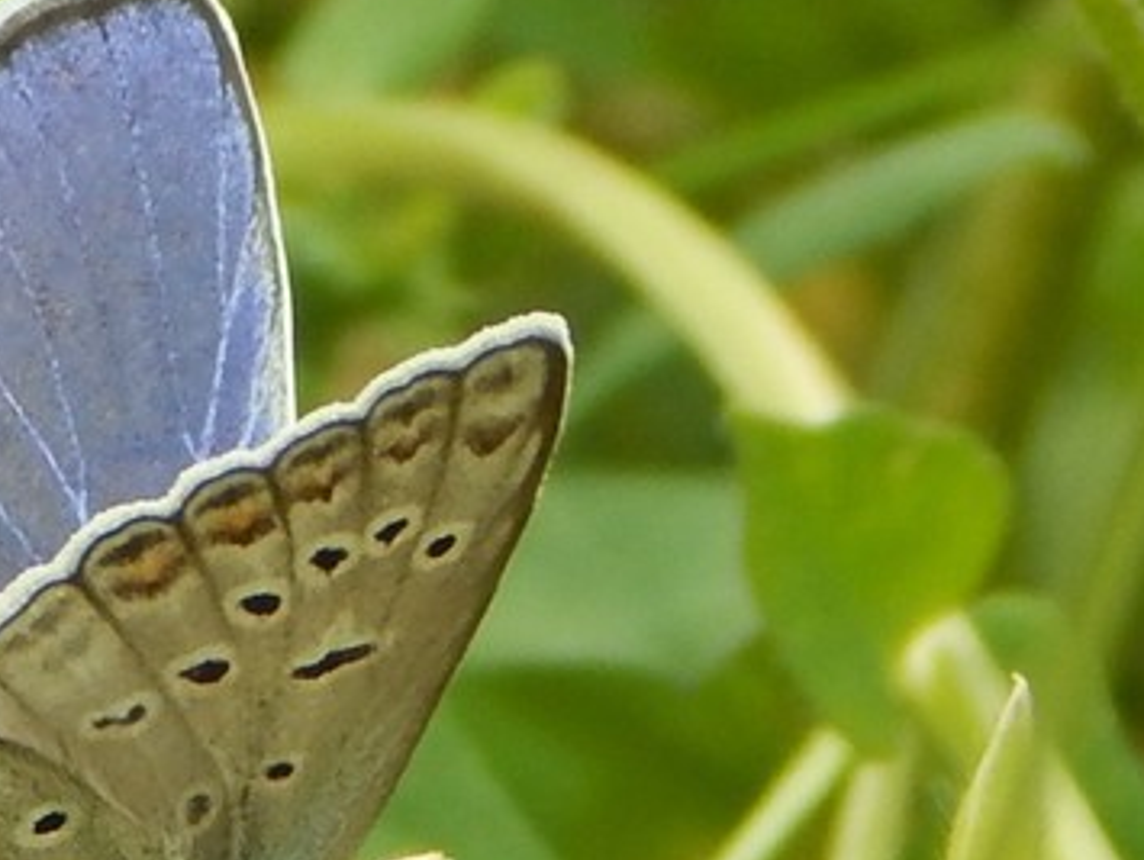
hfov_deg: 6.3
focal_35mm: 314
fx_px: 10388
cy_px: 567
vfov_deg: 4.7
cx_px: -42
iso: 125
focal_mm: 23.4
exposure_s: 1/320
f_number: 4.8
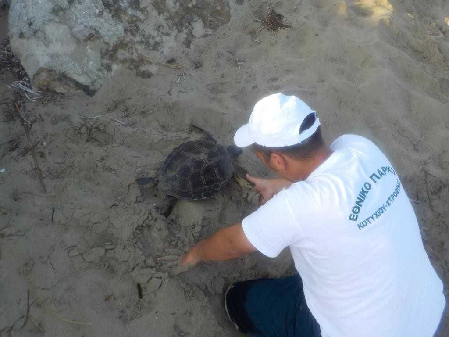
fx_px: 389
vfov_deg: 46.8
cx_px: 224
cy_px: 168
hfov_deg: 60.0
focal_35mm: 30
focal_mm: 4.1
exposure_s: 1/320
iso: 125
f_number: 3.3
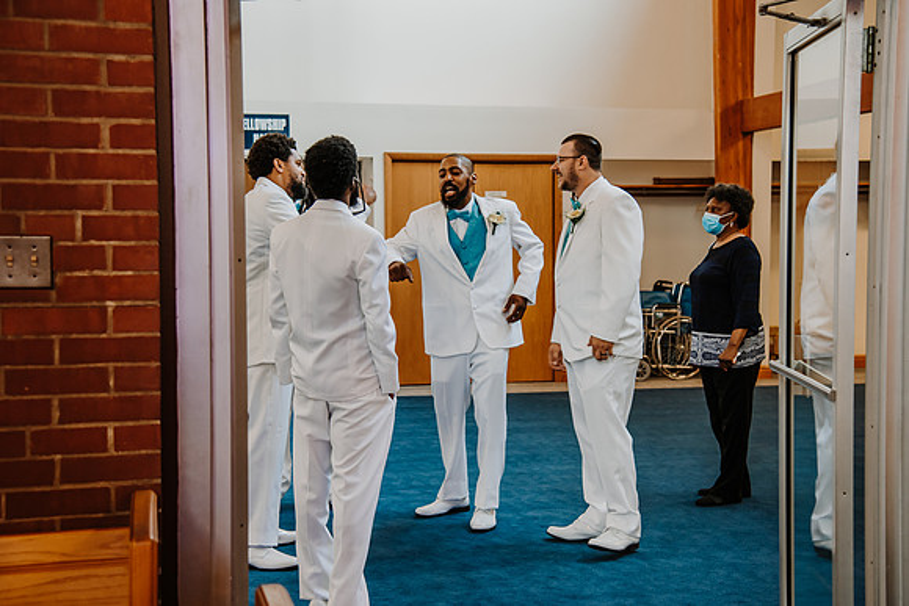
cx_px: 469
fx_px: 1320
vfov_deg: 25.9
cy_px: 304
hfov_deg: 38.0
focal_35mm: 52
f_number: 4
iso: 720
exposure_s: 1/60
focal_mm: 48
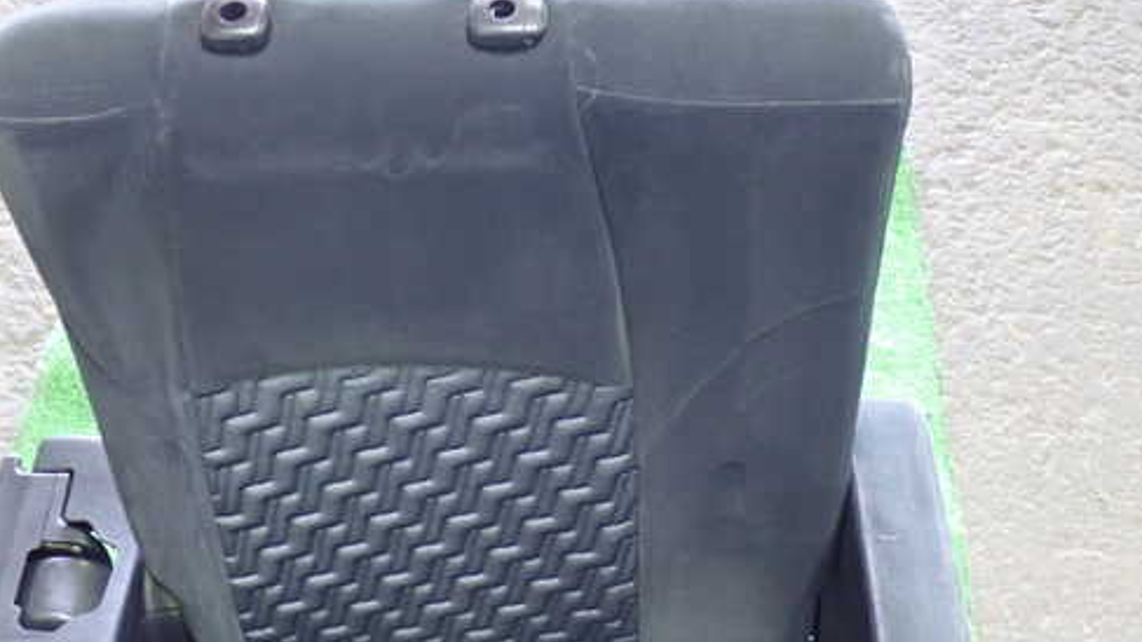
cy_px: 457
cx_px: 549
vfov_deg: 23.3
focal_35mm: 51
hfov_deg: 40.6
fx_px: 1544
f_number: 2.7
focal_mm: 6.83
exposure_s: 1/25
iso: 800
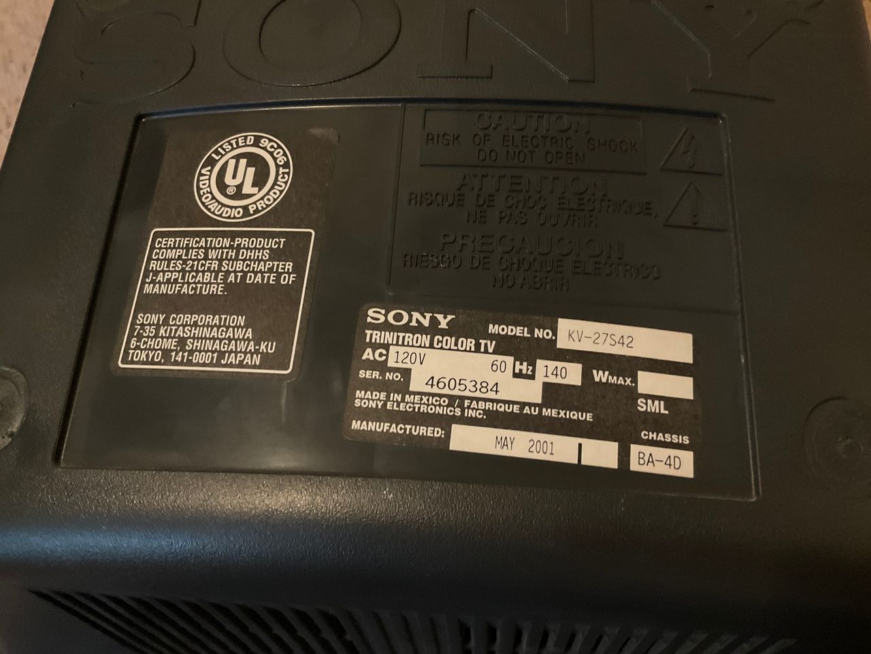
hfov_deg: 61.7
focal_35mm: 29
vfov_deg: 48.2
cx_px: 436
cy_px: 327
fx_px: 730
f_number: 1.8
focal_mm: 3
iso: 320
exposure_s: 1/60
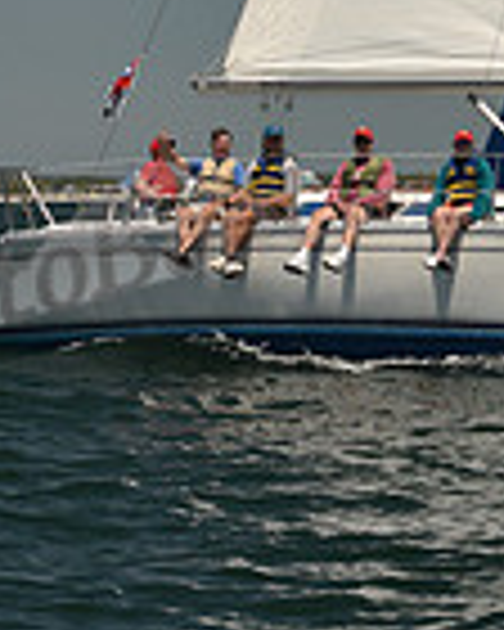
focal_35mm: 272
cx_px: 673
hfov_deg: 5.7
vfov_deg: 6.9
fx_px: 5072
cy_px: -495
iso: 250
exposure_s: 1/800
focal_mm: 70
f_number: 7.1
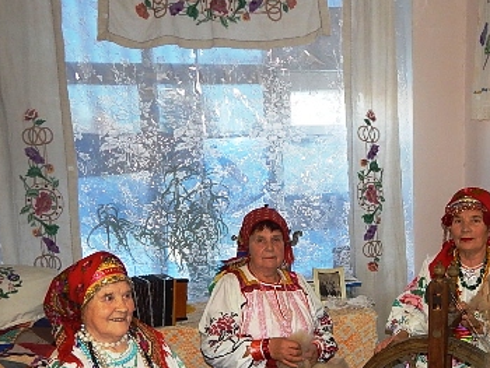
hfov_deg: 44.0
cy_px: 260
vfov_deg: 33.9
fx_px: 595
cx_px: 336
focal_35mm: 42
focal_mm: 4
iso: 200
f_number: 3
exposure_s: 1/30
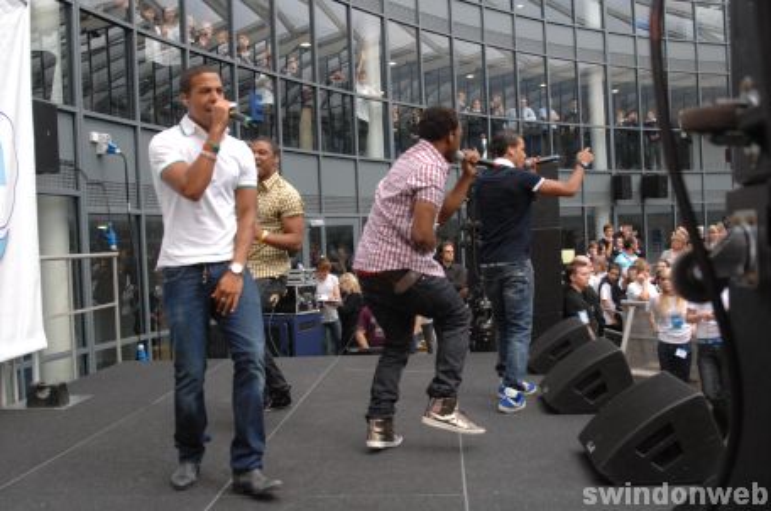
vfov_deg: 36.7
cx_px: 386
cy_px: 256
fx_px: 769
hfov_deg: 53.2
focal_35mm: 36
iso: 800
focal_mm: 24
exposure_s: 1/640
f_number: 5
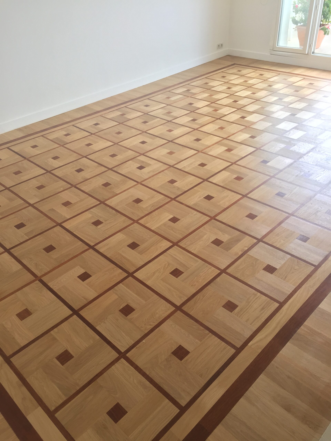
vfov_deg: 61.7
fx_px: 370
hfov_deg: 48.2
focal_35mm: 29
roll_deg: +2.8
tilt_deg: -34.9
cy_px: 220
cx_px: 166
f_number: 2.2
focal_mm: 4.15
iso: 50
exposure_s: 1/100
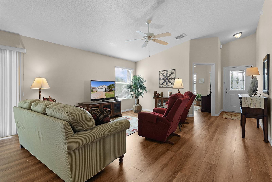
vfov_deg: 70.4
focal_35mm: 17
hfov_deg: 93.3
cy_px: 91
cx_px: 136
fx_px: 128
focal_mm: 17
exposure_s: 1/40
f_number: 10
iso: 800
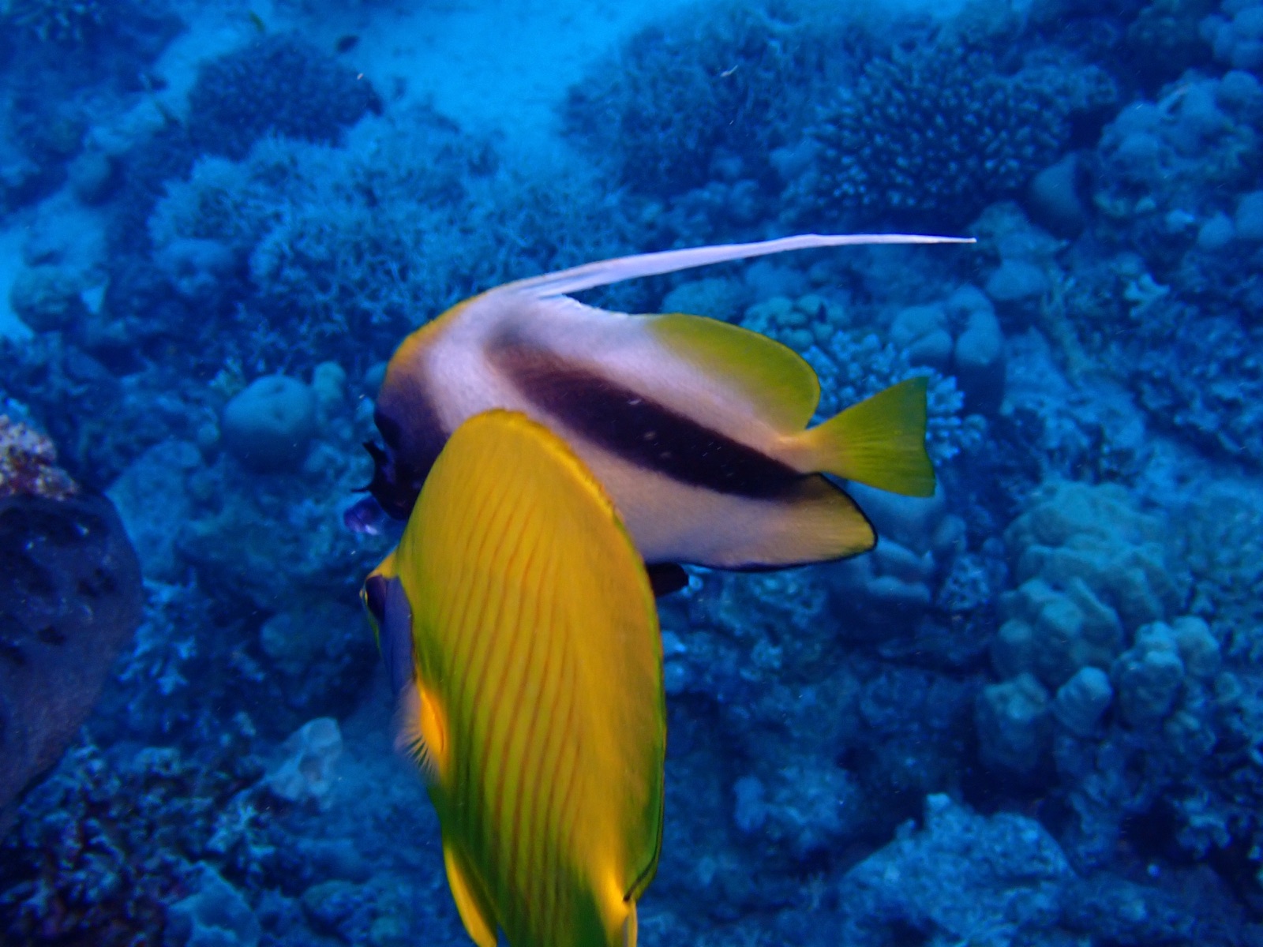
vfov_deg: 29.1
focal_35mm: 50
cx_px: 632
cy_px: 474
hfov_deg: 38.2
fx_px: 1824
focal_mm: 9.01
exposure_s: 1/100
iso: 320
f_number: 4.5
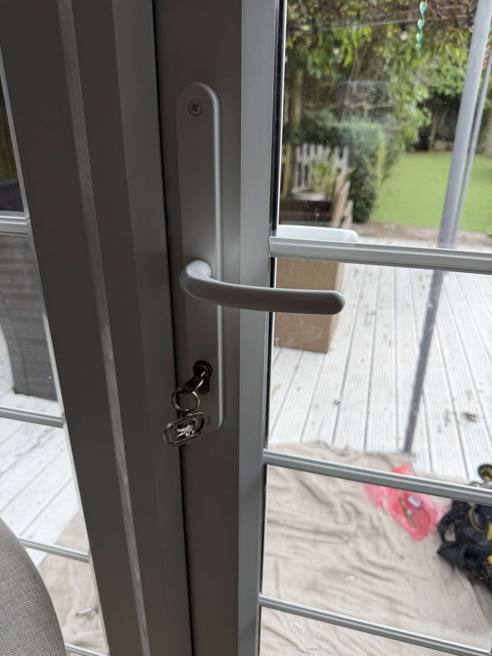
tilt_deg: -26.3
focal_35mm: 24
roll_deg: -1.7
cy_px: 328
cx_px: 246
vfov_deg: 71.6
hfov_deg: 56.8
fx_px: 455
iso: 50
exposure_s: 1/136
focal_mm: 6.76
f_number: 1.78
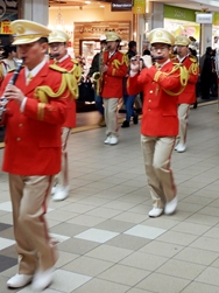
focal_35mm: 66
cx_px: 134
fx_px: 557
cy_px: 109
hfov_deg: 22.2
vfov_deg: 29.3
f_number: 4.2
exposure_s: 1/30
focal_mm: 6.6
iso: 280
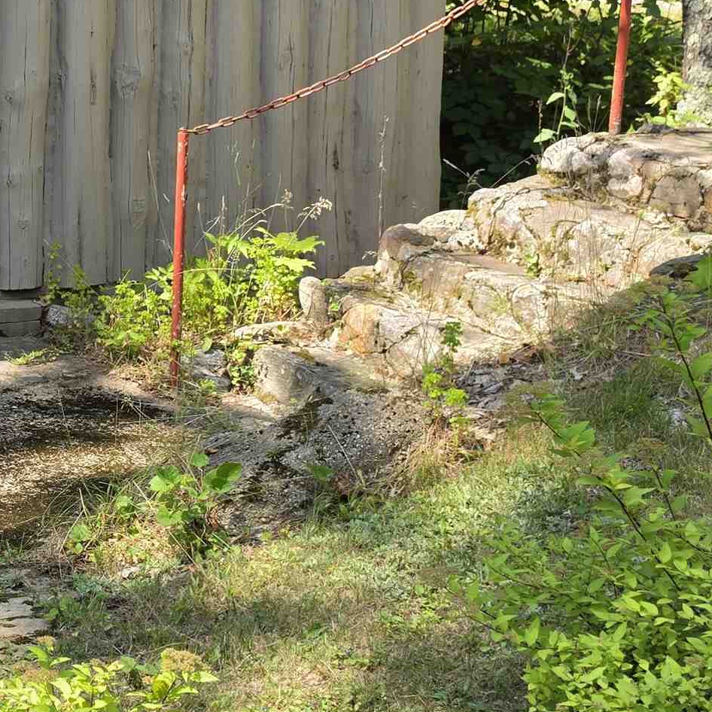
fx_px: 1536
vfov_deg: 25.6
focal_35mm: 66
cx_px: -288
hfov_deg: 22.4
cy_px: 129
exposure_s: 1/181
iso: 10
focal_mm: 6.5
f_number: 1.4
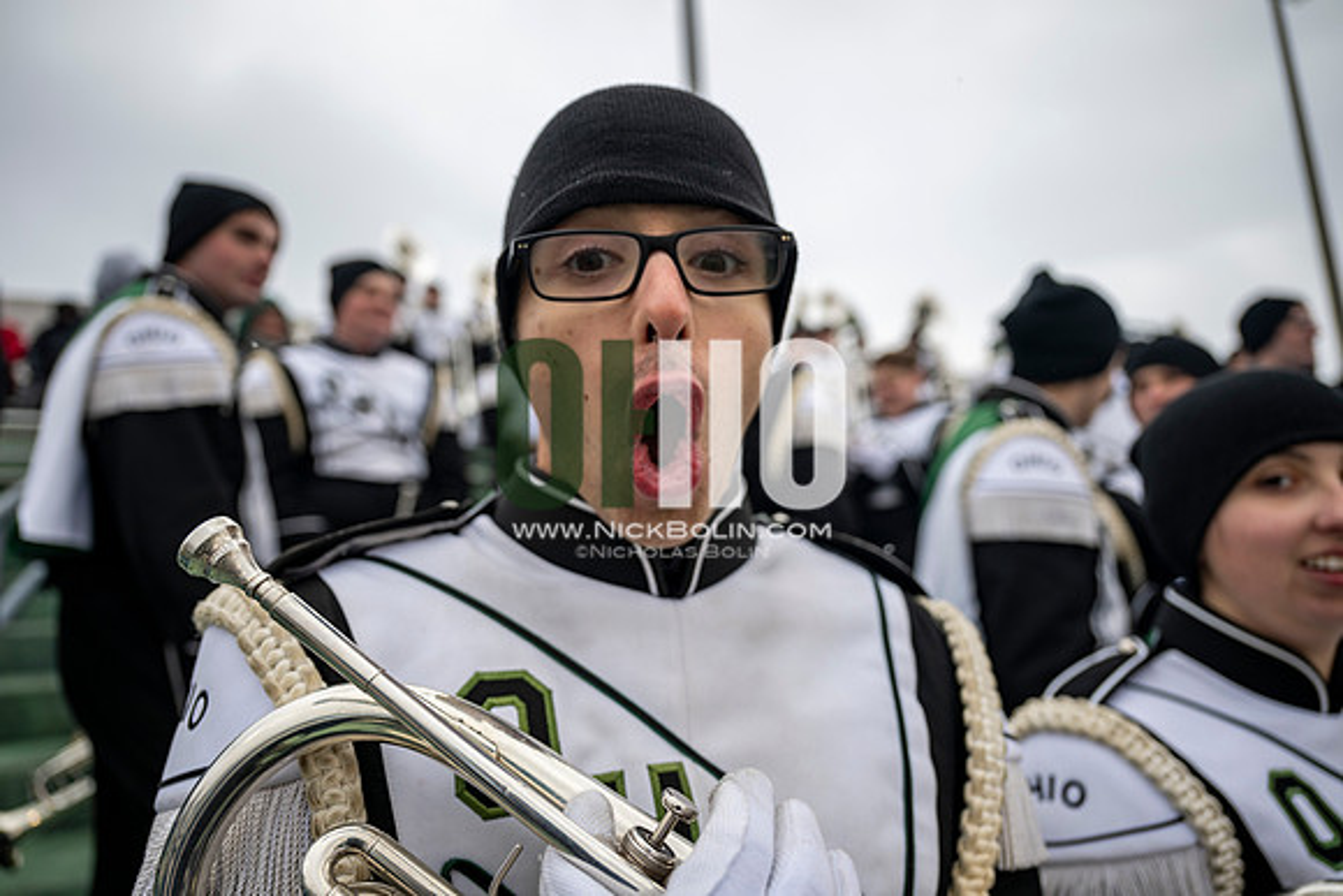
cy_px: 448
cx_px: 672
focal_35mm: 24
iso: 160
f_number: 2.8
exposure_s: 1/500
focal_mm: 24
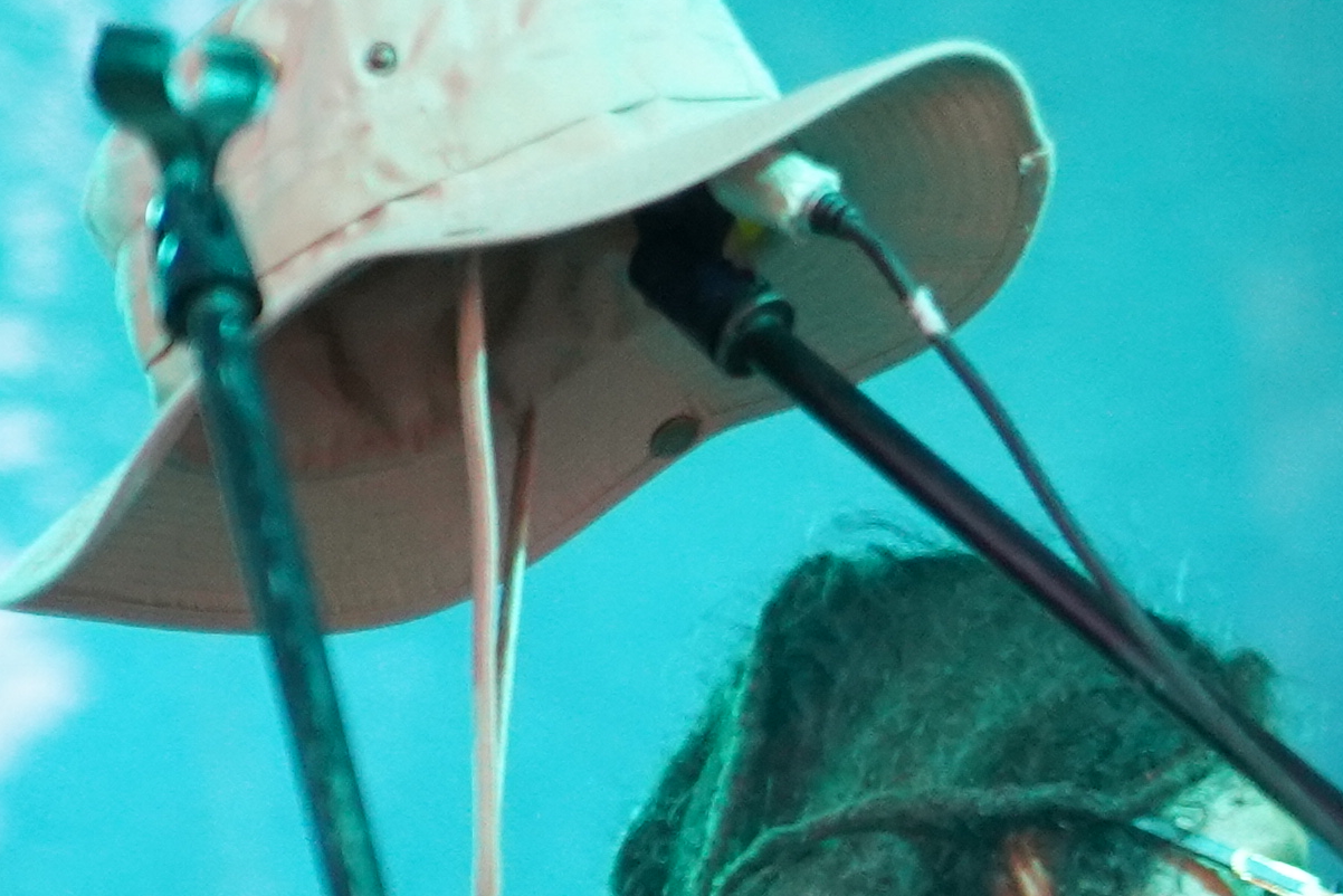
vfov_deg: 2.6
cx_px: 2579
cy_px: 877
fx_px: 19552
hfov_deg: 3.9
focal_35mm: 524
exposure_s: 1/160
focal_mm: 105
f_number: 4
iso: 4000
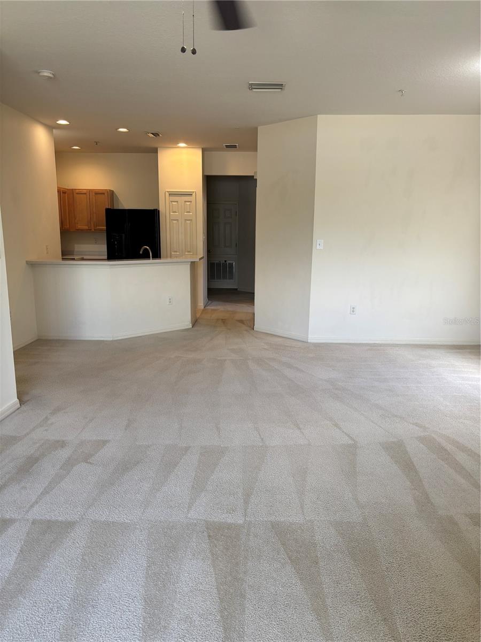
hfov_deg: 53.1
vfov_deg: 67.3
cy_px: 321
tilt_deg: -11.8
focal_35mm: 26
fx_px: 482
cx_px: 240
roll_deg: -1.9
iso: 80
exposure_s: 1/60
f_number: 1.6
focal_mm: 5.96
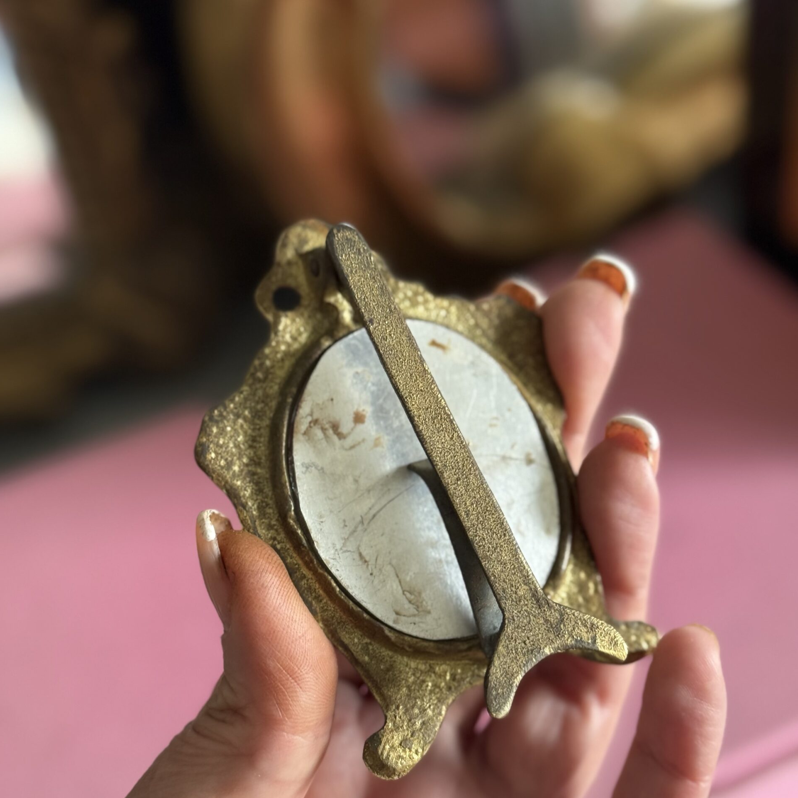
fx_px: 1487
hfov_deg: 30.0
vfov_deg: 29.9
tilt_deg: -43.2
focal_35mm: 57
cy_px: 489
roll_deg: +6.3
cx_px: 399
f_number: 1.78
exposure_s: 1/60
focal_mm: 6.76
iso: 160
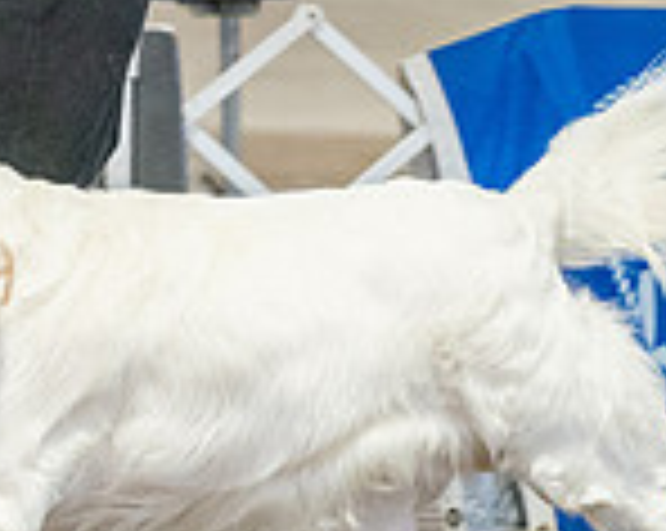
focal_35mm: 717
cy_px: 22
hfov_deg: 2.7
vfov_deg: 2.2
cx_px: -389
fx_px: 14114
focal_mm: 167
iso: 6400
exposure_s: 1/250
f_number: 3.5
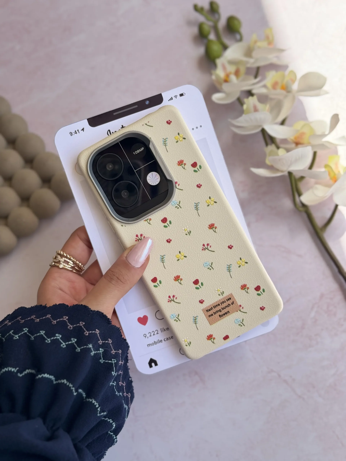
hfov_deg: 30.3
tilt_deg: -78.1
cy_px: 230
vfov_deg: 39.7
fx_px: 640
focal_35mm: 48
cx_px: 173
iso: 64
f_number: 1.78
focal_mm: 6.76
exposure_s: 1/1215
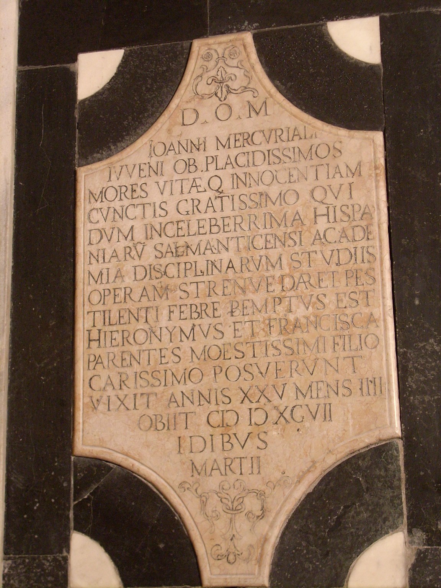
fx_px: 1104
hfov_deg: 22.6
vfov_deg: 29.8
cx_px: 220
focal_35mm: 65
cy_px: 294
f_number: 3.8
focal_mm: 10.7
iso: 200
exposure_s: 1/1.6
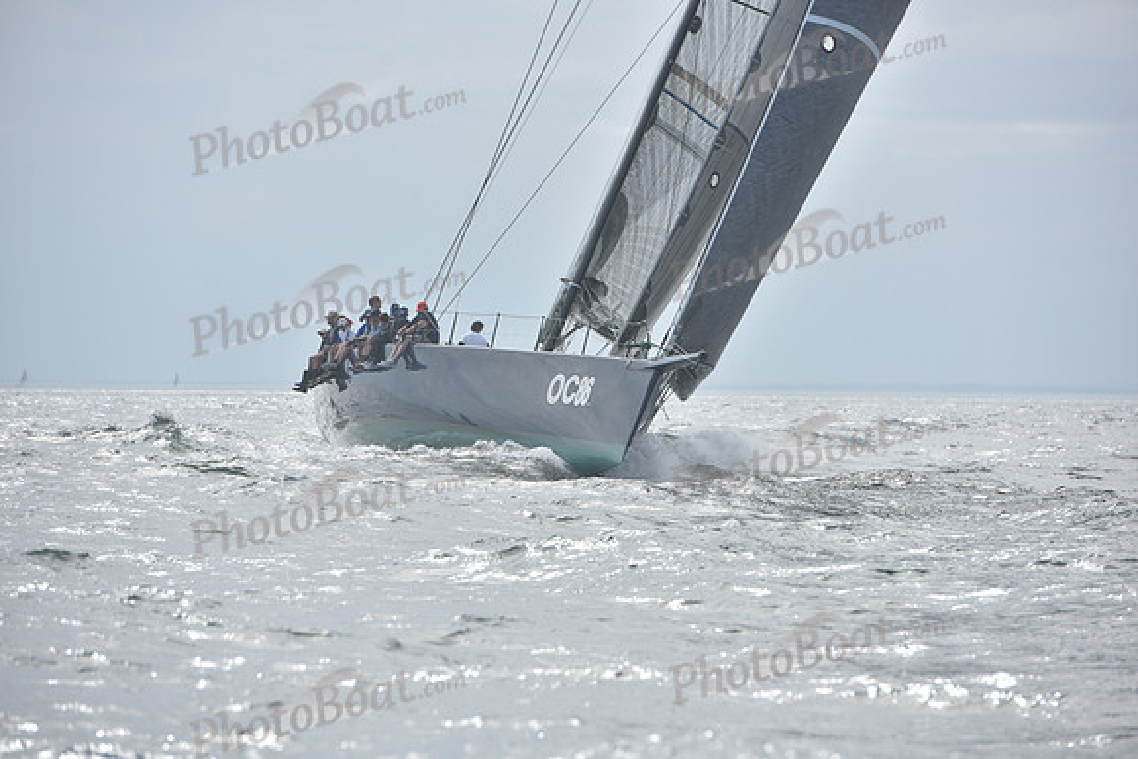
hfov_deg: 10.3
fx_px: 6323
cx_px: 569
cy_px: 380
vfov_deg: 6.9
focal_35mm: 200
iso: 200
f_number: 6.3
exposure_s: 1/1250
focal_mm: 200
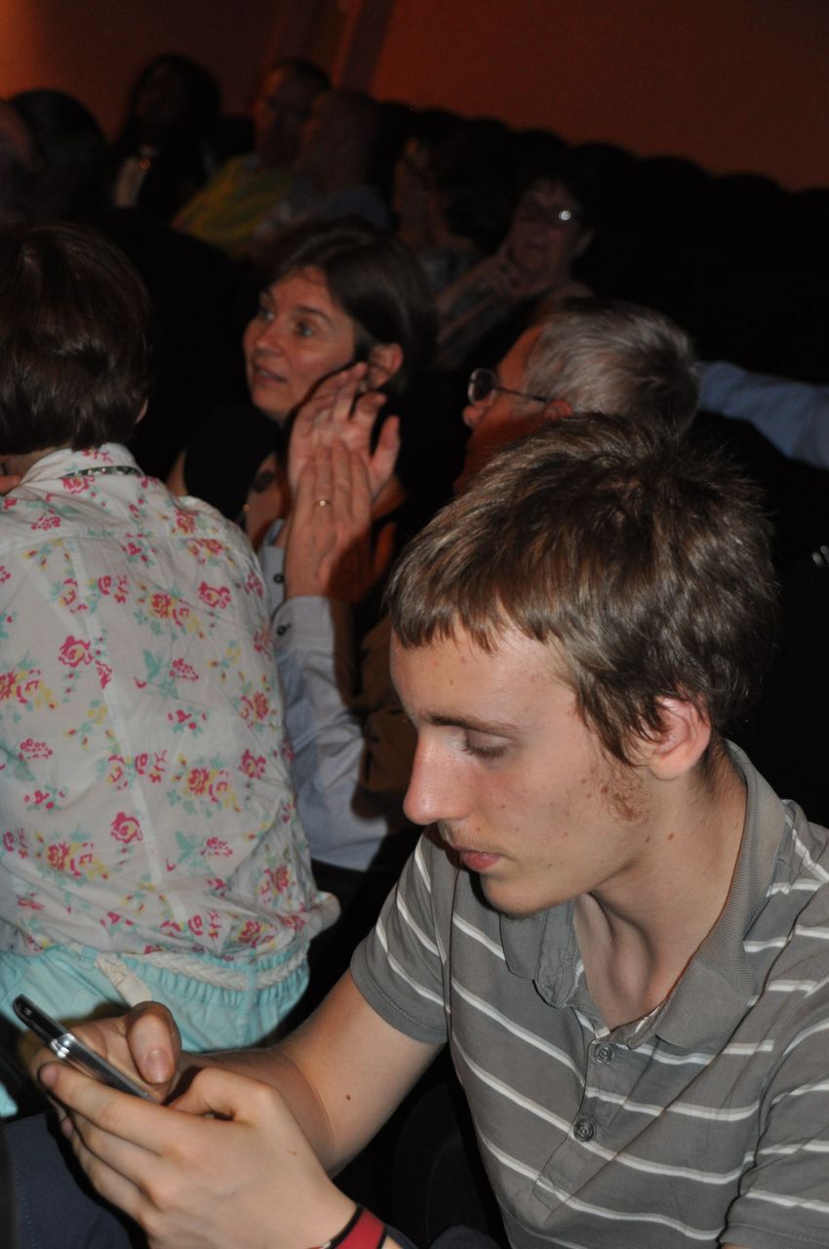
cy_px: 624
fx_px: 3117
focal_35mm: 90
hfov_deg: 15.1
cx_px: 414
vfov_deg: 22.6
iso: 800
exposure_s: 1/60
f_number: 5
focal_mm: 60
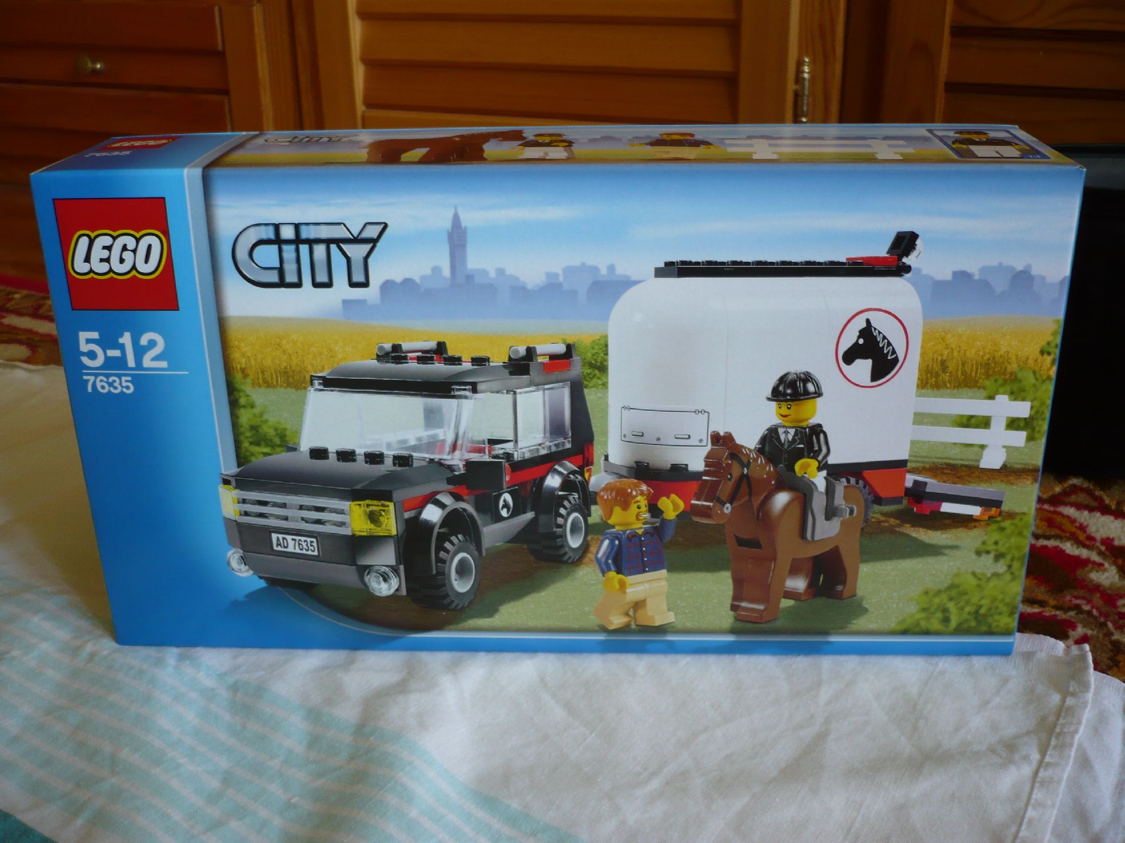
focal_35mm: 35
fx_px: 1137
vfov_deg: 40.7
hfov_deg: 52.6
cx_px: 562
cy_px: 422
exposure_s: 1/40
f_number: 2.8
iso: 100
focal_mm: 5.8
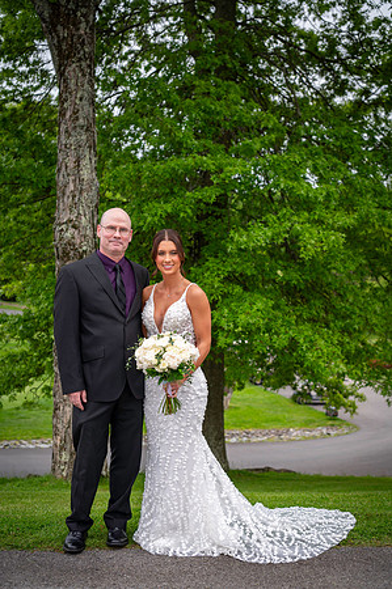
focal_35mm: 48
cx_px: 196
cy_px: 294
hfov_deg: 28.0
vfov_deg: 41.2
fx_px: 786
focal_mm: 48
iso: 200
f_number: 4
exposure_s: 1/640
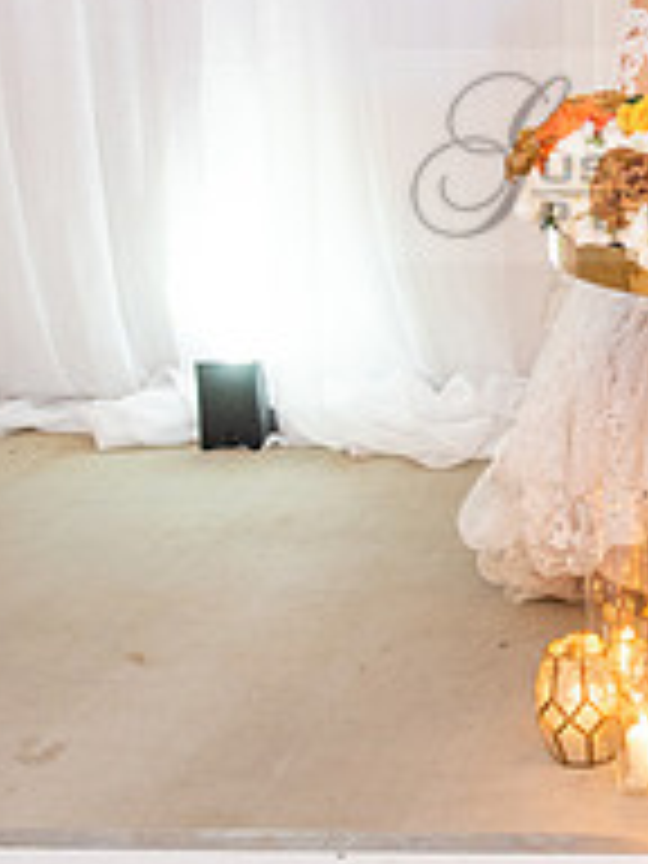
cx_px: 765
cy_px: 155
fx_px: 2321
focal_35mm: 93
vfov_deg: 20.8
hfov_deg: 15.4
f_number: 3.5
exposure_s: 1/80
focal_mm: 32
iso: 1600
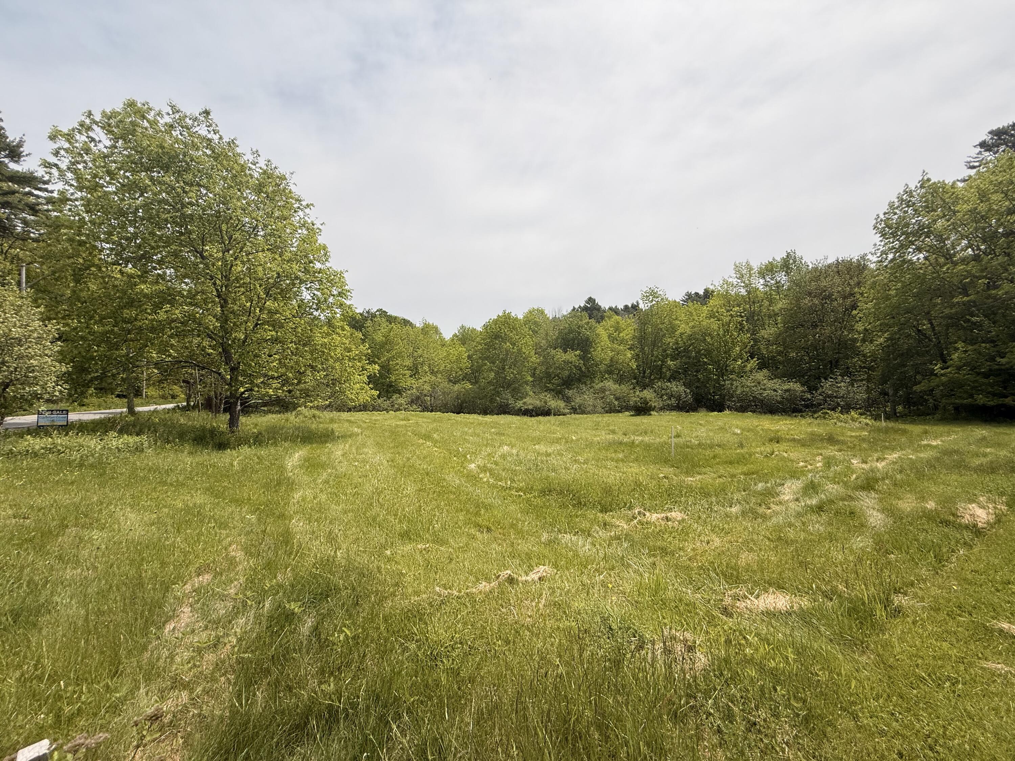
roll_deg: +1.2
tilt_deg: +1.1
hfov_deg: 102.1
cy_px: 380
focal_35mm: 14
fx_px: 411
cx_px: 508
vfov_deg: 85.7
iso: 50
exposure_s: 1/3460
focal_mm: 2.22
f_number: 2.2
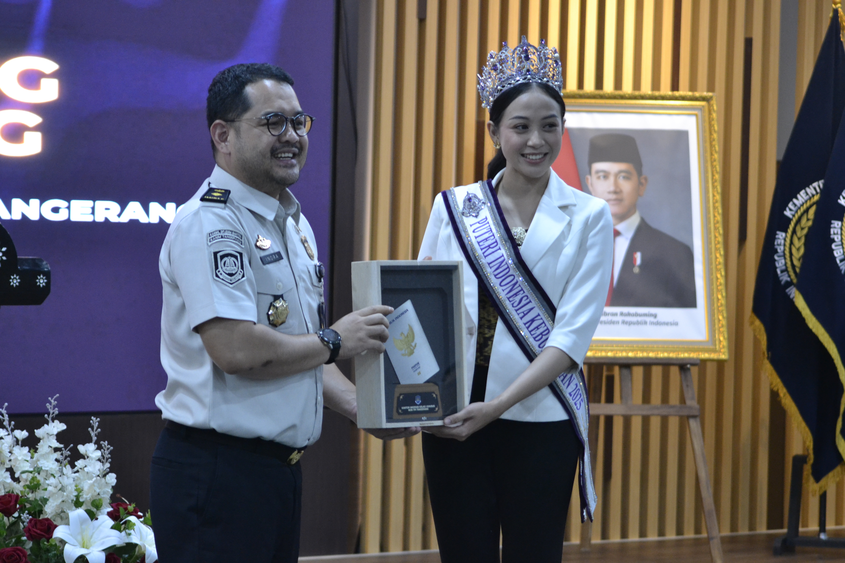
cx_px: 422
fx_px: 3345
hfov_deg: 14.4
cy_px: 282
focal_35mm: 142
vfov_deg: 9.6
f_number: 4
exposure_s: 1/50
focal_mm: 95
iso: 1600
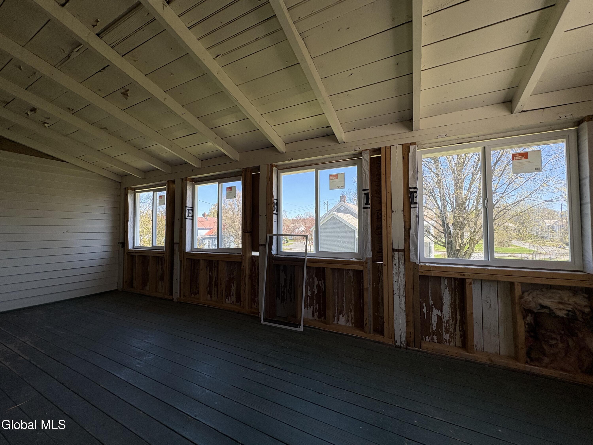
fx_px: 240
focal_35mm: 14
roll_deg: +0.5
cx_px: 296
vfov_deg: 85.7
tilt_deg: +2.2
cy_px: 222
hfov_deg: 102.1
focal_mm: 2.22
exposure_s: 1/373
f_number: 2.2
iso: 64
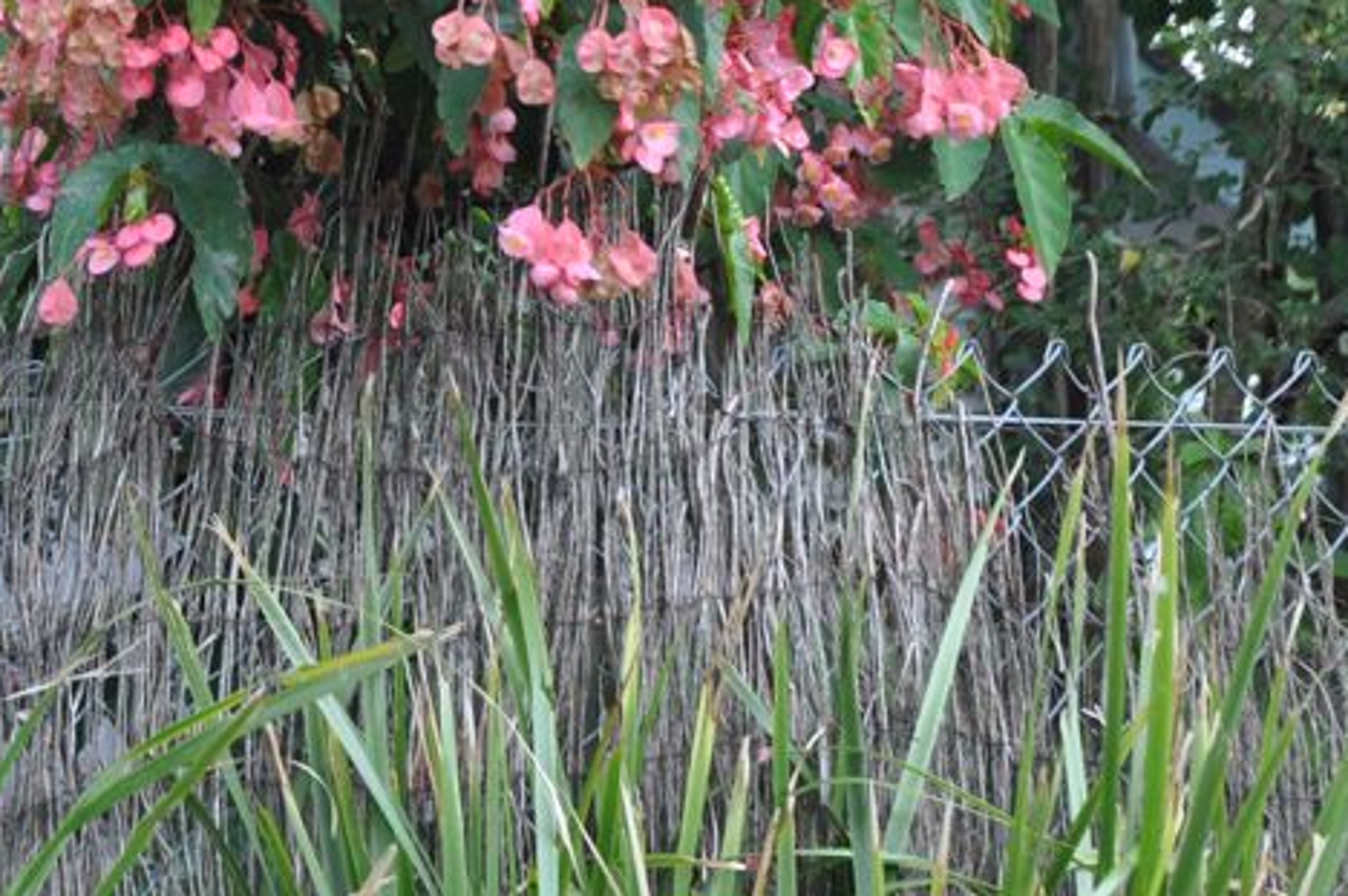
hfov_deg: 12.4
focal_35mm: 164
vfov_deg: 8.3
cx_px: -72
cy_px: -228
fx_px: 6134
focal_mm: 40
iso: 220
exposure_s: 1/125
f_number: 5.6
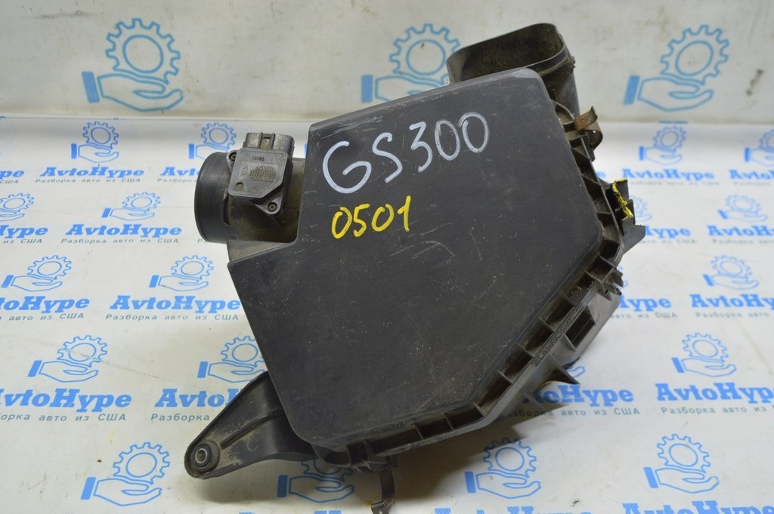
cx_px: 387
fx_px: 741
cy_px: 257
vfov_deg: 38.3
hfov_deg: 55.1
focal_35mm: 34
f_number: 5.6
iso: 400
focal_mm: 23
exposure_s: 1/20
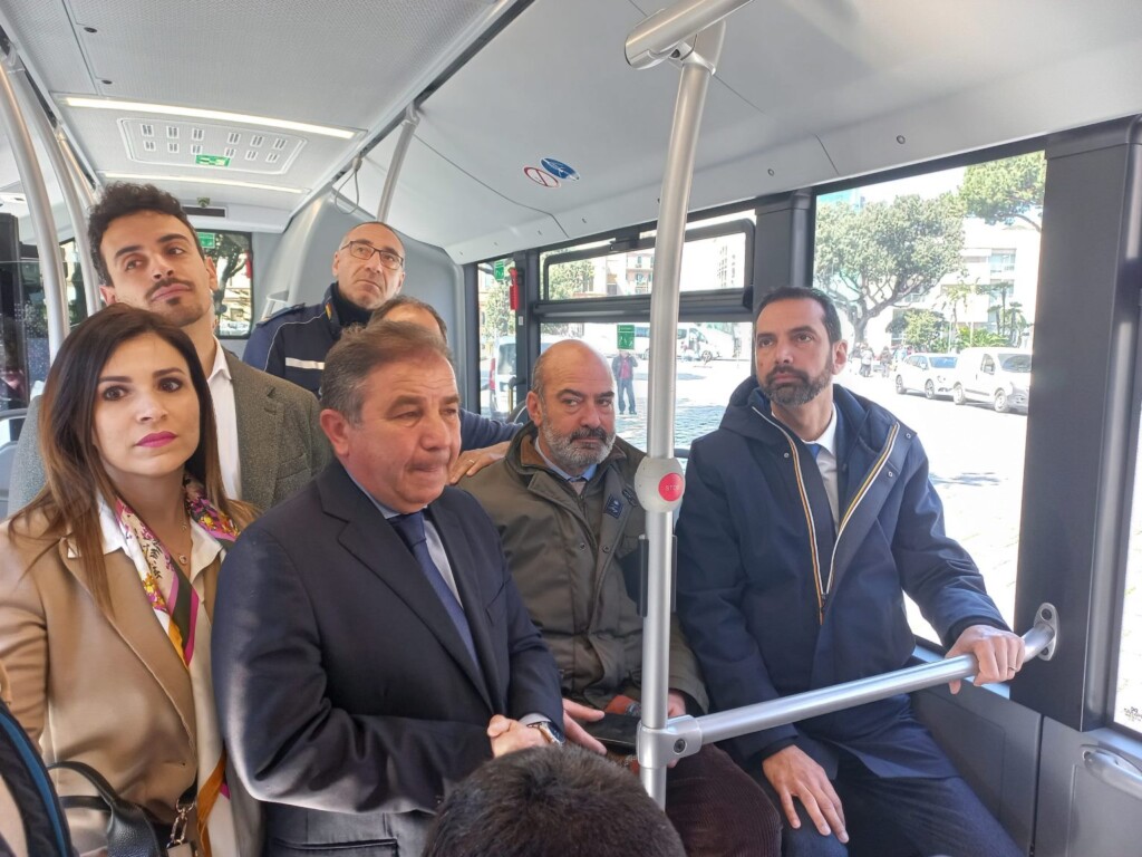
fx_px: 825
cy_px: 428
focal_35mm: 25
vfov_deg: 54.9
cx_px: 571
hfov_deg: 69.4
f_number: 1.8
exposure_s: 1/49
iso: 100
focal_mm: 4.6
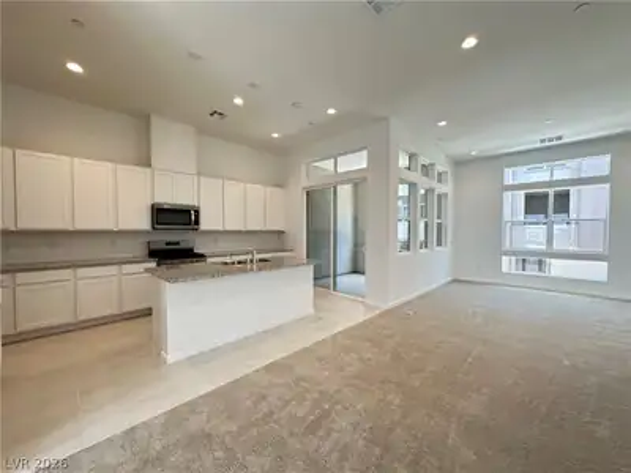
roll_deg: -0.1
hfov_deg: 102.1
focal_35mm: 14
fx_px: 255
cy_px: 236
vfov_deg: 85.7
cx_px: 316
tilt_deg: -0.8
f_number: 2.2
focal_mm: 2.22
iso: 200
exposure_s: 1/120
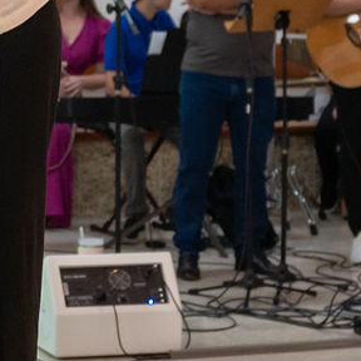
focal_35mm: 204
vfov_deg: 8.5
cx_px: -89
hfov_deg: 8.5
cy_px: -85
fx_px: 2407
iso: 1000
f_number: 2.8
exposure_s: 1/160
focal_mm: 30
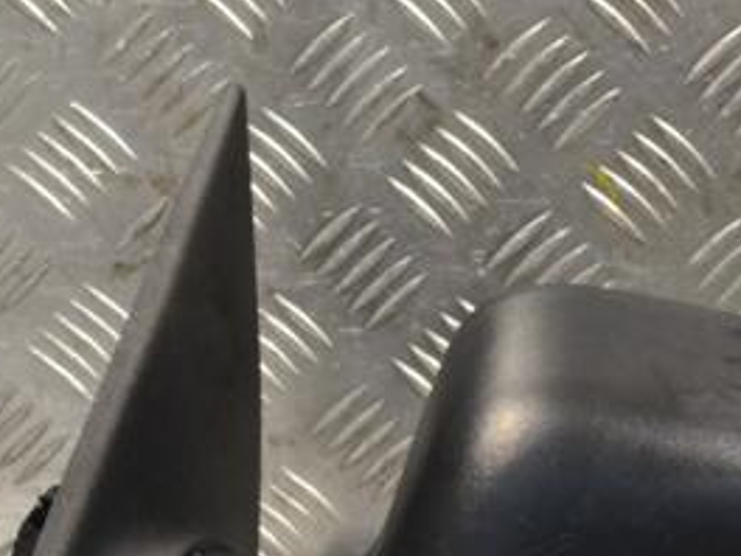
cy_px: 511
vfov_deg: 10.2
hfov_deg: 13.7
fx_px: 3083
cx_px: 486
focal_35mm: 144
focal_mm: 44
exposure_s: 1/250
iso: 3200
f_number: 8
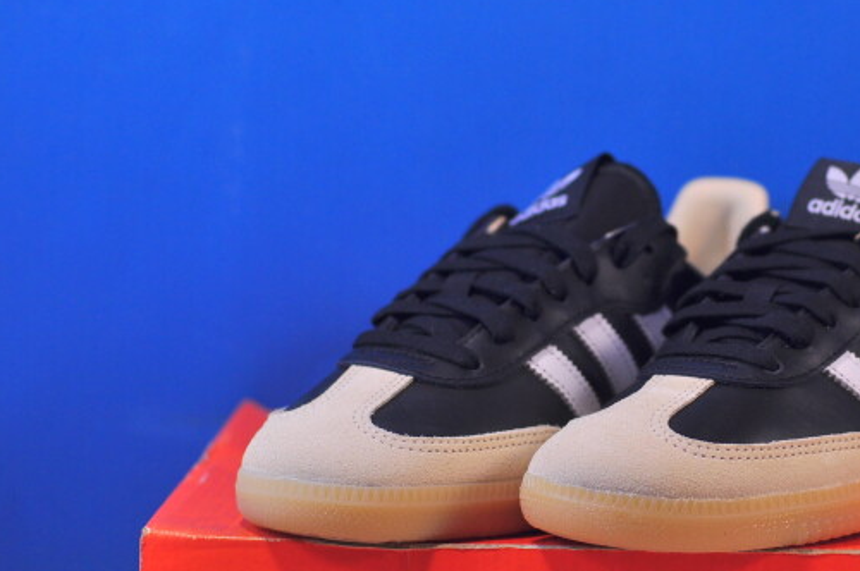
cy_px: 187
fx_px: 2863
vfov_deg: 11.4
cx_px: 683
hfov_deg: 17.0
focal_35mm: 120
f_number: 2.8
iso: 250
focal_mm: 50
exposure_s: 1/320
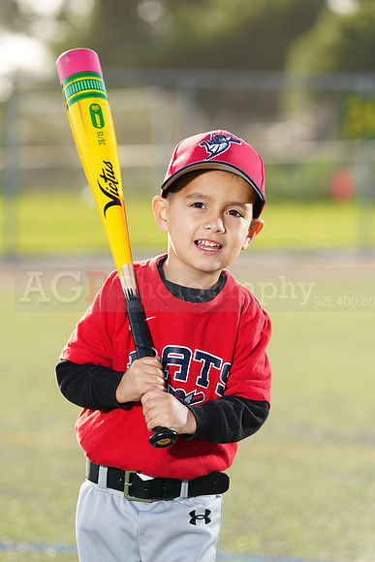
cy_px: 281
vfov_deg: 11.4
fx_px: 2826
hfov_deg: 7.6
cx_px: 188
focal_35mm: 181
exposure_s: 1/250
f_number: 5
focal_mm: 181
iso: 100
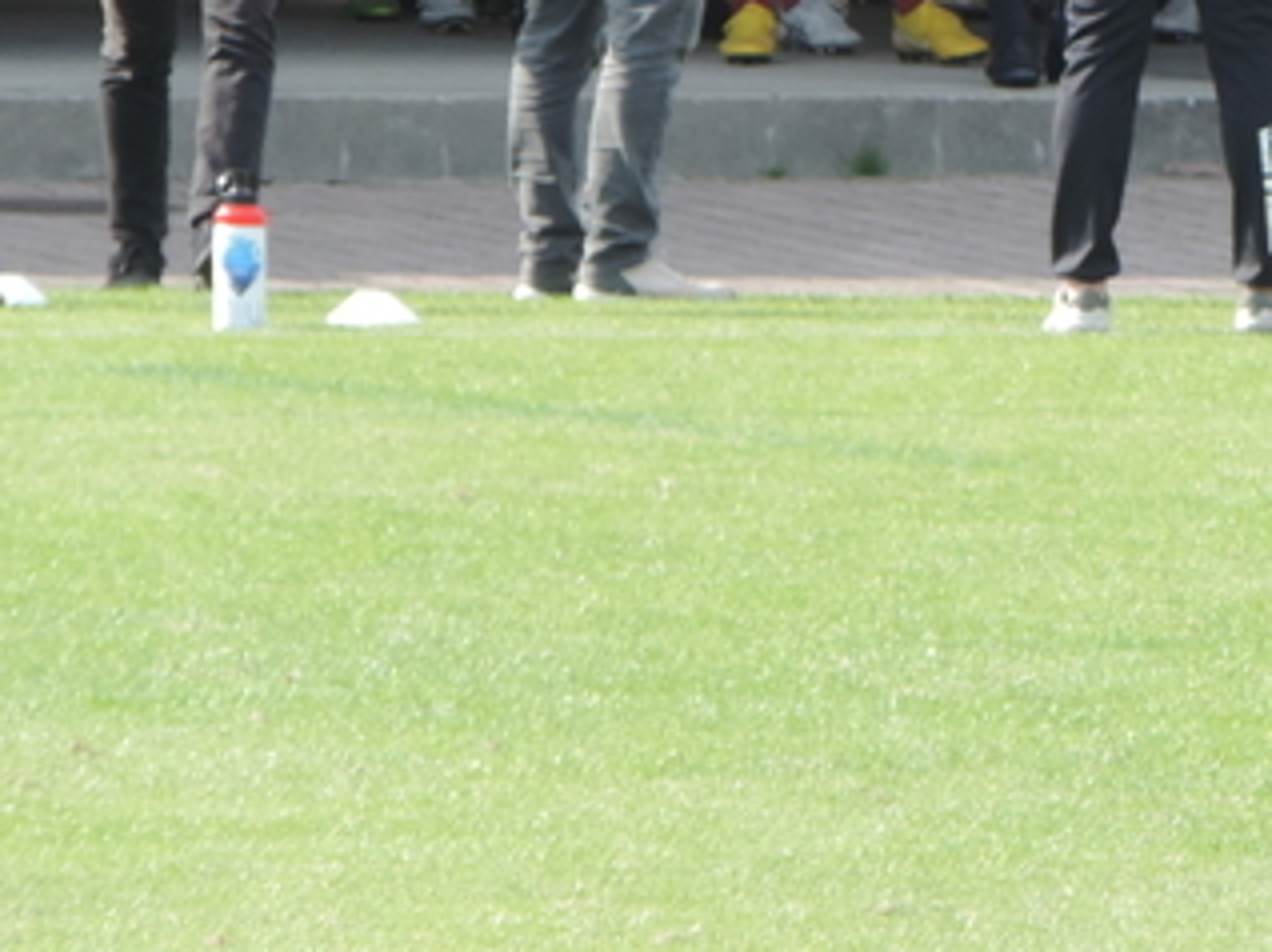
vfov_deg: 1.2
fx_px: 46192
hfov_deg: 1.6
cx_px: 1252
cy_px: -84
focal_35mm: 1258
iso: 160
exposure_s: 1/250
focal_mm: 89.1
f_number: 4.9
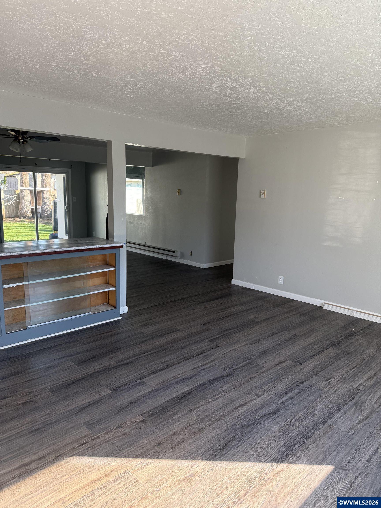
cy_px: 254
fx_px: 352
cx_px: 190
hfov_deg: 56.8
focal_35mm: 24
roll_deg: -2.1
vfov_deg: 71.6
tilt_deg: -9.7
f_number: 1.78
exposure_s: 1/236
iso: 125
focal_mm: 6.76
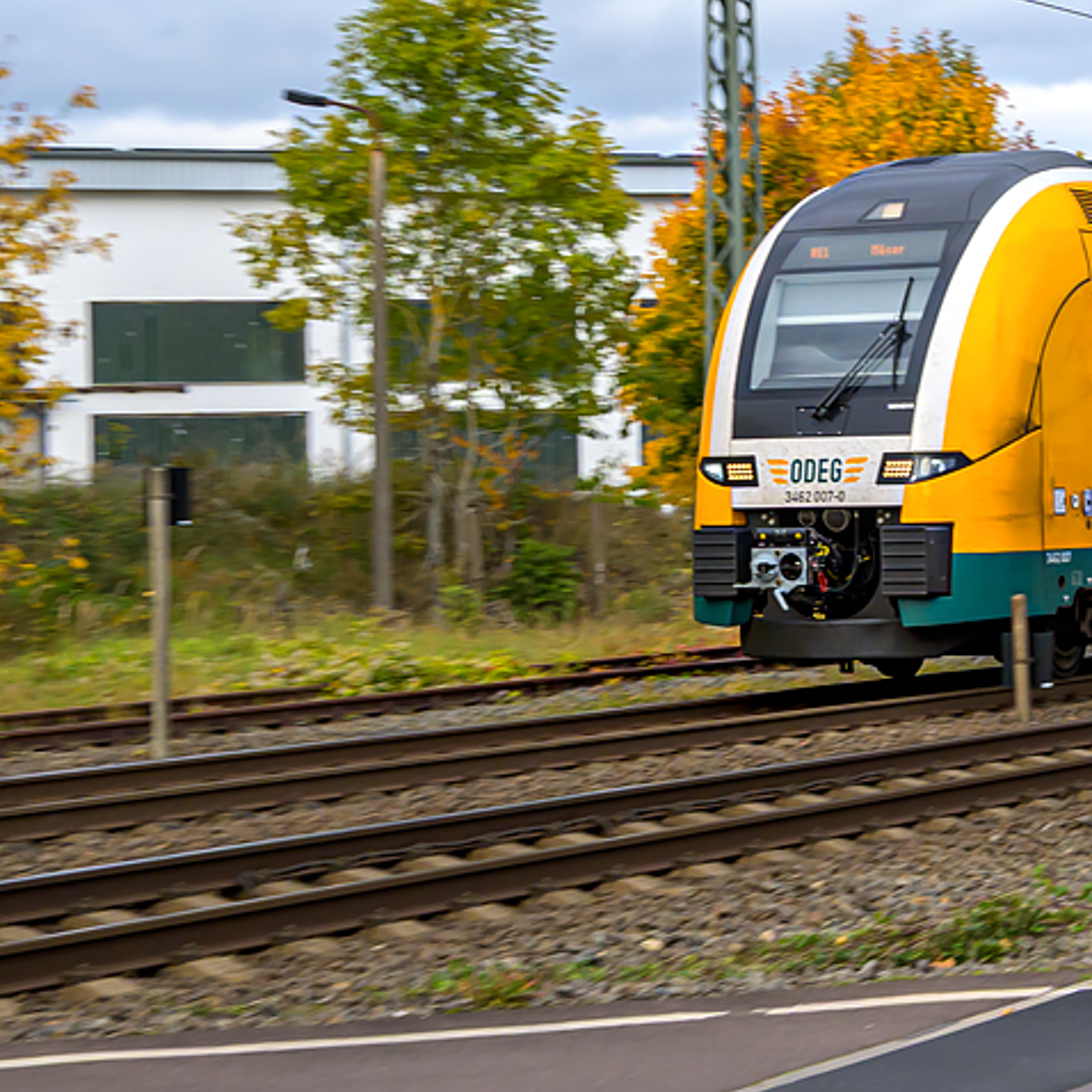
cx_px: 1327
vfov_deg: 21.6
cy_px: 516
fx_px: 2858
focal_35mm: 80
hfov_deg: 20.2
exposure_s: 1/125
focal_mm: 25
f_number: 8
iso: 250
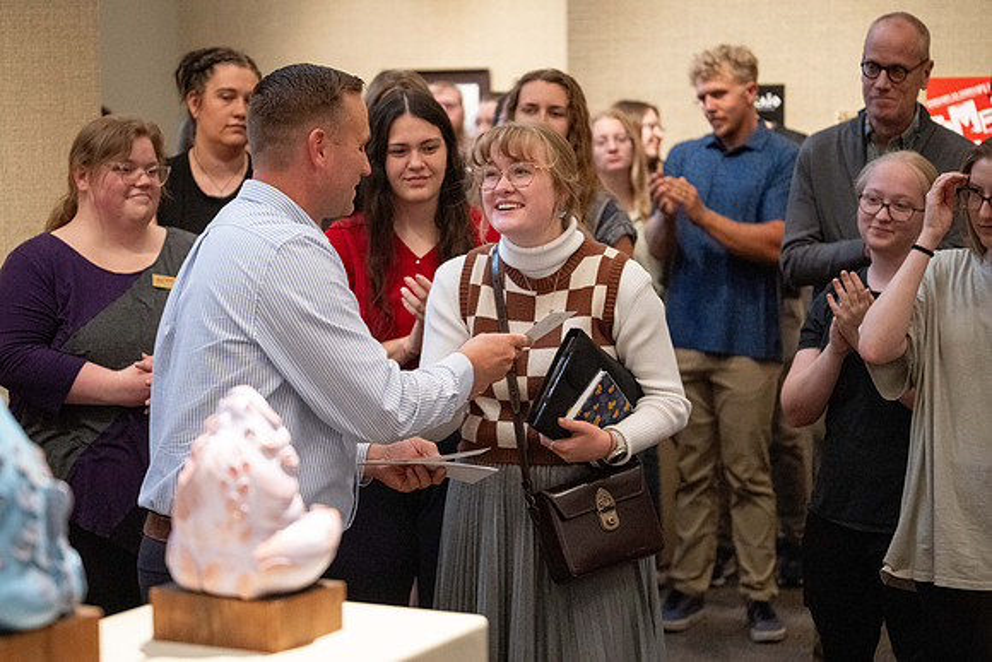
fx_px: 2154
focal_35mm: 78
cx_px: 489
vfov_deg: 17.5
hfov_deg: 25.9
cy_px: 341
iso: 5000
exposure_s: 1/250
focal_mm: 70
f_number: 2.8
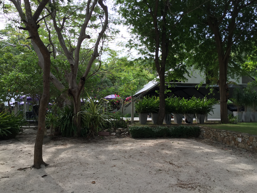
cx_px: 128
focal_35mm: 29
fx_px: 215
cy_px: 96
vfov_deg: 48.2
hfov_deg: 61.7
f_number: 2.2
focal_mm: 4.15
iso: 32
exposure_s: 1/384
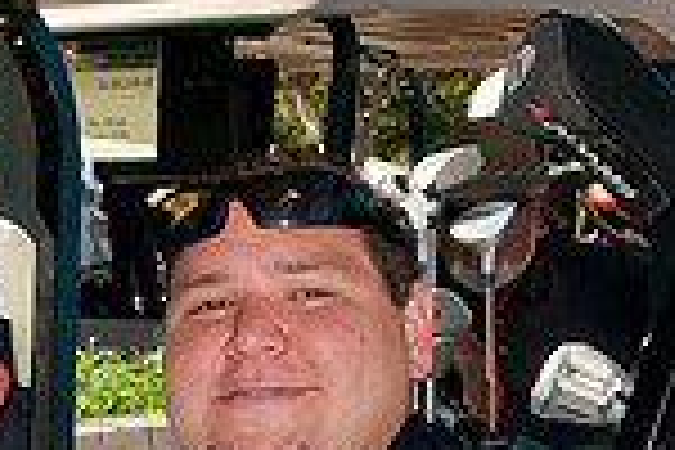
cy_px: 691
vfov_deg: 10.0
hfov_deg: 15.2
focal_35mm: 133
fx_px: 2494
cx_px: 58
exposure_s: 1/160
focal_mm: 23
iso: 400
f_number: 8
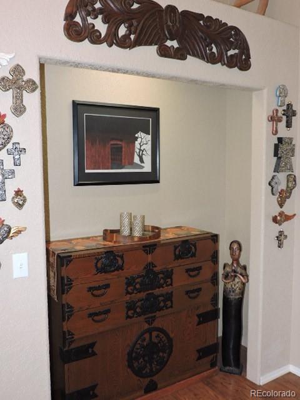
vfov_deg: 55.4
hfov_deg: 42.9
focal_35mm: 33
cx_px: 150
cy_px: 200
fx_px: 381
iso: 200
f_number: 3.2
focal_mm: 5.9
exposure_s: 1/30
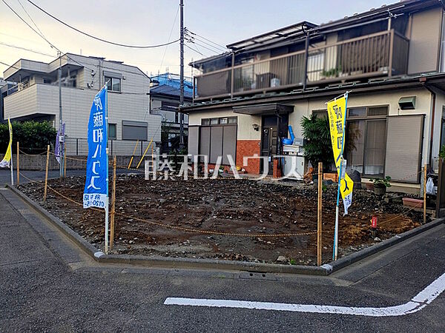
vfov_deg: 54.9
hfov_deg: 69.4
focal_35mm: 25
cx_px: 222
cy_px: 166
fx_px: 321
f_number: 1.89
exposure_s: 1/251
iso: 42
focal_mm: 5.43
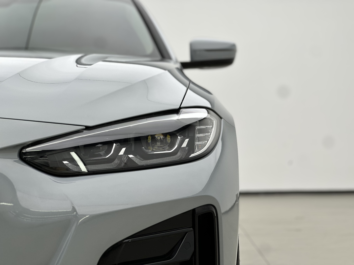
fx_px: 787
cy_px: 132
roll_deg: +0.7
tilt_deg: +1.0
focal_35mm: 77
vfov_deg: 19.1
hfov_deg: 25.3
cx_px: 177
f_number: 2.8
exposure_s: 1/100
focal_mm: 9
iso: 32
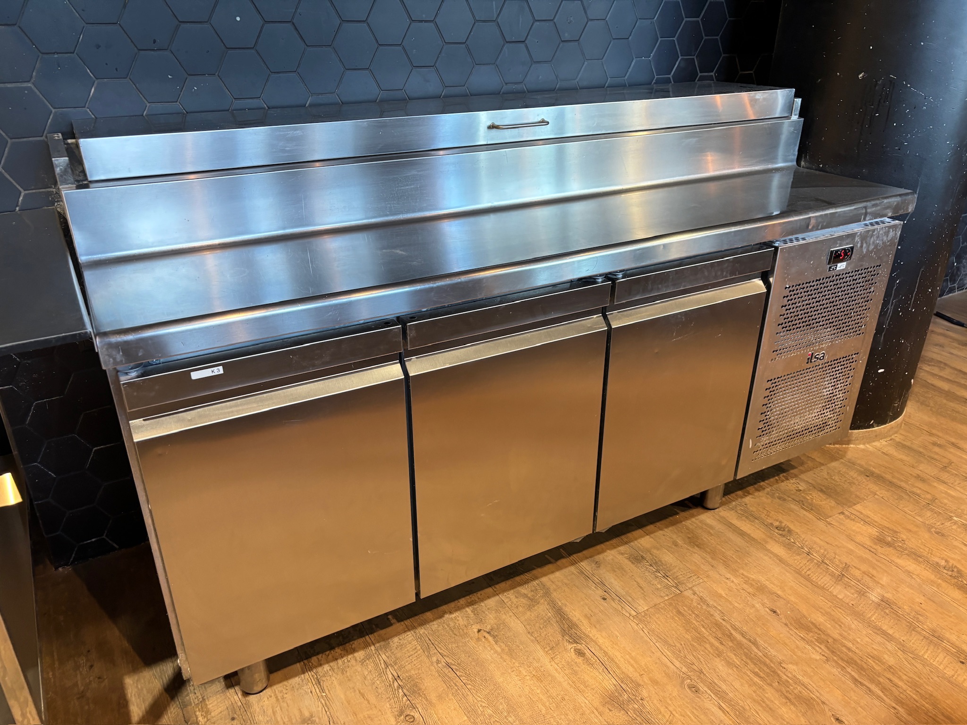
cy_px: 362
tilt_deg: -25.9
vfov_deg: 53.1
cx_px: 484
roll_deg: -0.5
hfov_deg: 67.3
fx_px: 726
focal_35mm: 26
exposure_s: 1/50
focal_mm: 5.96
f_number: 1.6
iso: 200
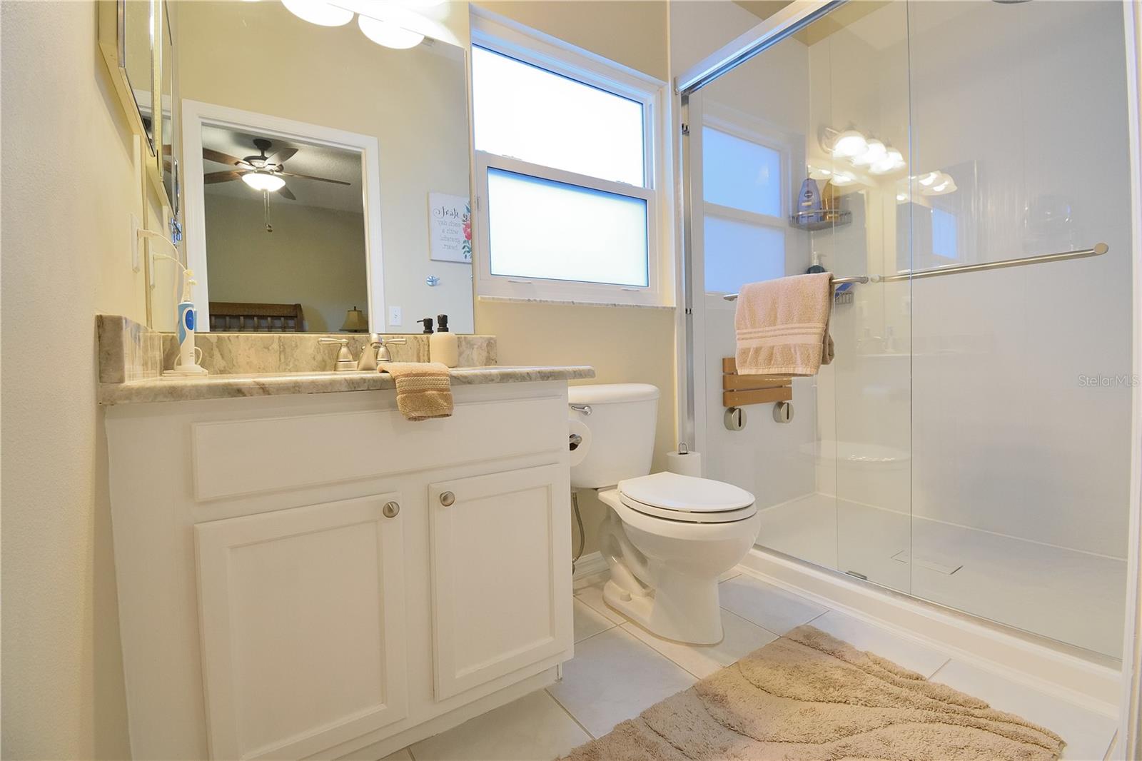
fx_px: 476
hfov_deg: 100.4
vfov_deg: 77.3
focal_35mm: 15
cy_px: 380
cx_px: 571
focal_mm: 10
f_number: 8
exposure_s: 1/25
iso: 1600
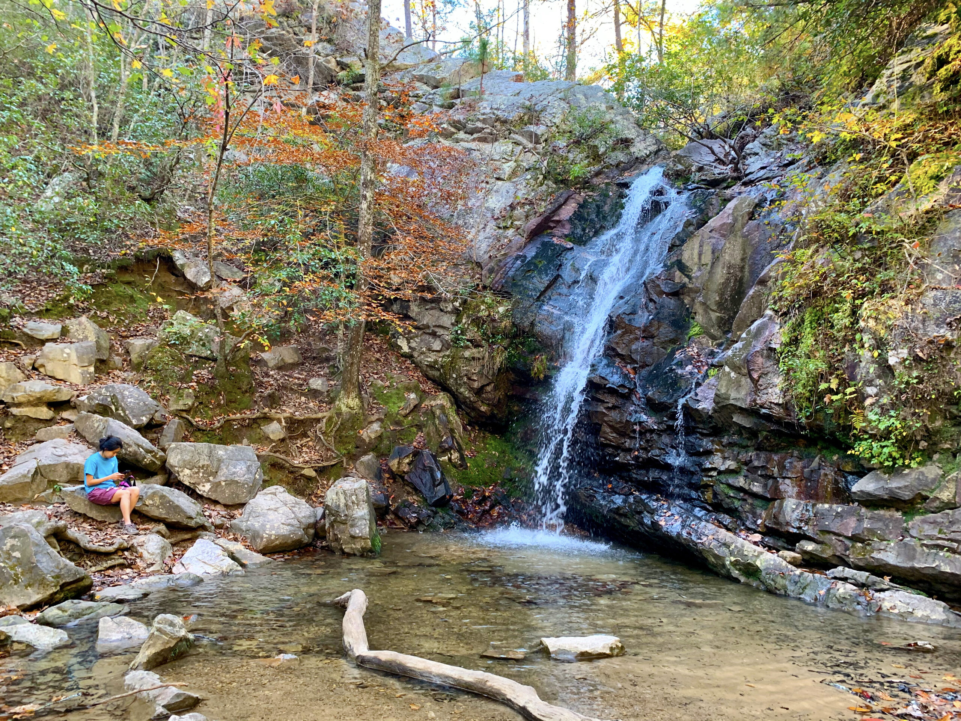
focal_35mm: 26
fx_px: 722
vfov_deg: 53.1
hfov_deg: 67.3
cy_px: 360
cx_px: 480
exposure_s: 1/68
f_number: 1.8
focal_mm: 4.25
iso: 100
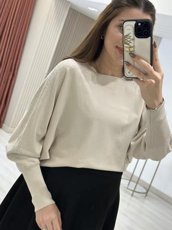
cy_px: 128
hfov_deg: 25.7
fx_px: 377
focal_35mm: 57
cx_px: 84
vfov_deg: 33.7
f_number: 1.78
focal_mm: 6.86
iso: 64
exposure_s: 1/135
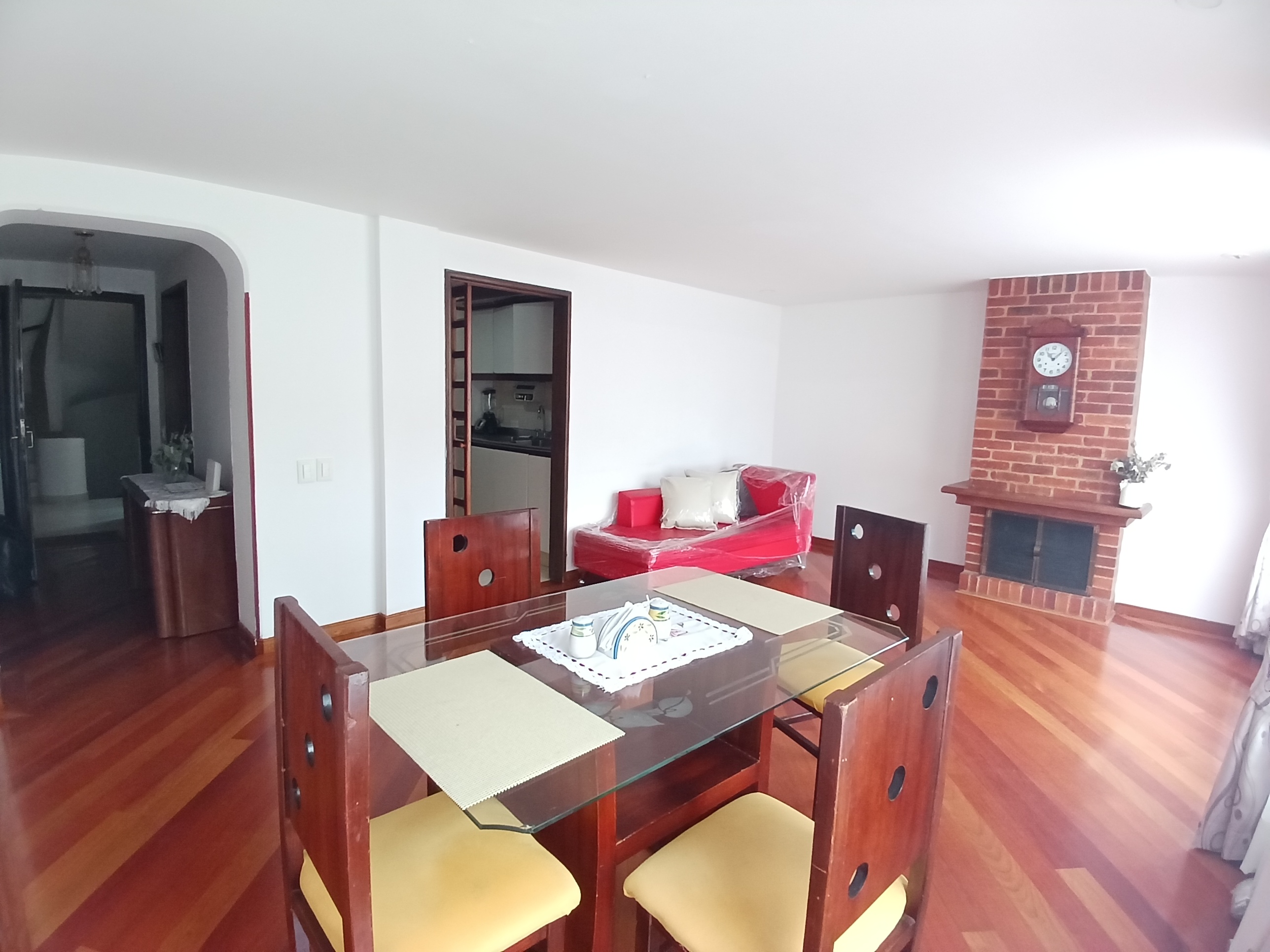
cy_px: 476
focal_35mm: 17
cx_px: 635
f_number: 2.2
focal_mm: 1.4
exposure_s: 1/33.3
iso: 200
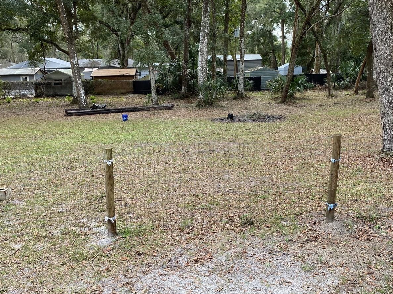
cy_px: 137
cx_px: 201
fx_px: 397
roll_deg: +2.1
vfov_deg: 40.7
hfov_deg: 52.6
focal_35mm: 35
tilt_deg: -11.4
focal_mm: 4.25
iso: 32
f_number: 1.8
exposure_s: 1/333
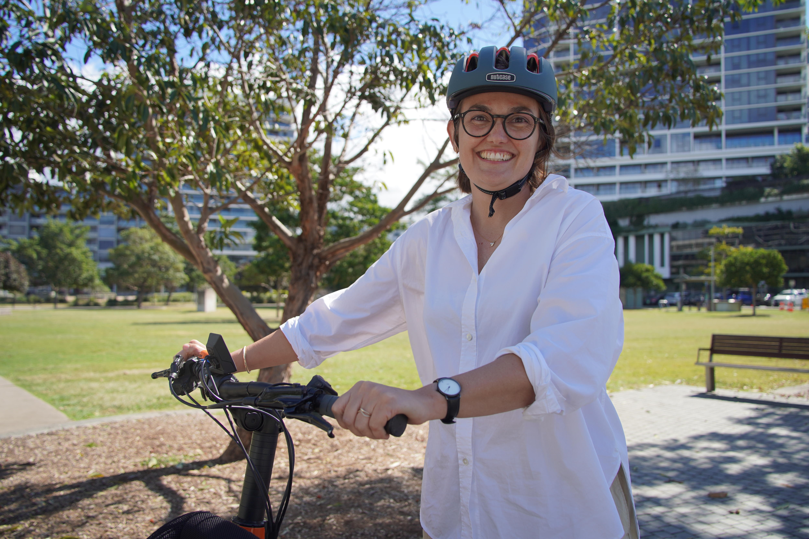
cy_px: 270
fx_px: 674
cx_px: 404
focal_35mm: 30
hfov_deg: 61.9
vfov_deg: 43.6
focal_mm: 30
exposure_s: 1/400
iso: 100
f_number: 4.5
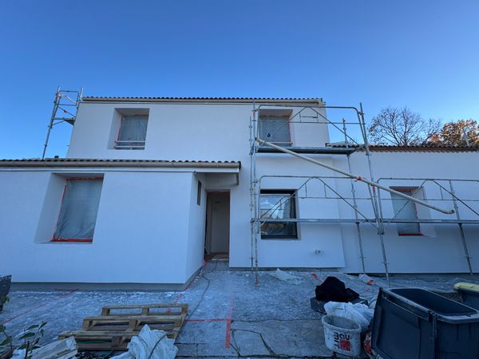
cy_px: 180
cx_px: 240
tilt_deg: +14.0
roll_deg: -0.7
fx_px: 194
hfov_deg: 102.1
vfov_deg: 85.7
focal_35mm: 14
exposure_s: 1/448
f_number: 2.2
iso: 40
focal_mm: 2.22
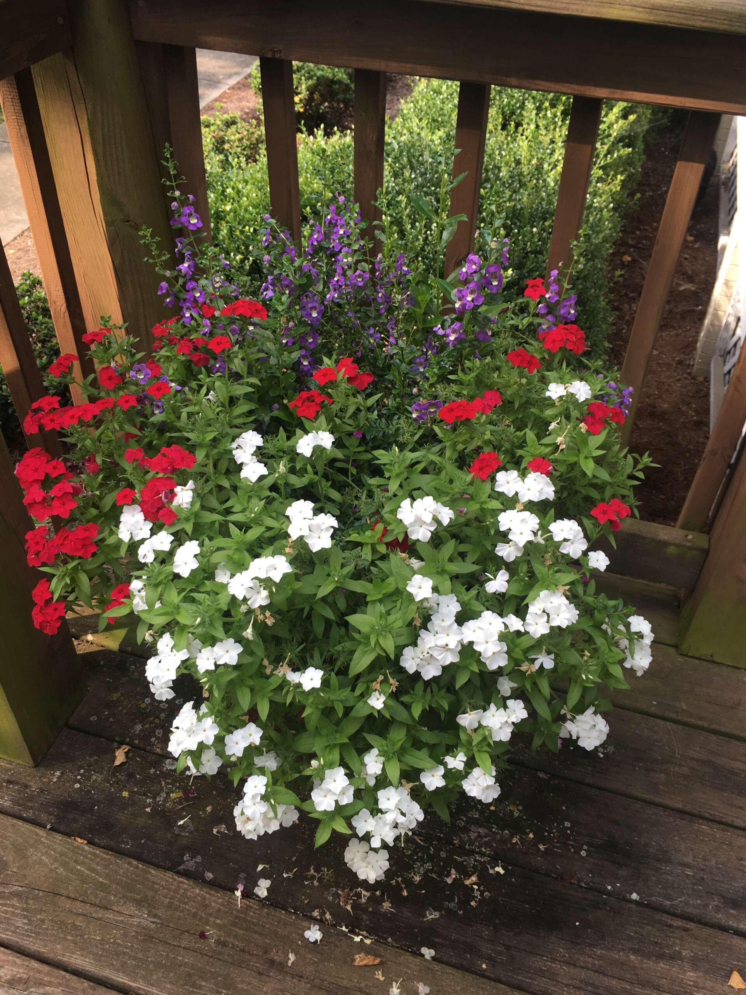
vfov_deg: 61.7
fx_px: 833
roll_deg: -1.2
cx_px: 373
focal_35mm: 29
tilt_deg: -43.8
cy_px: 498
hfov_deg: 48.2
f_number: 2.2
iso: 25
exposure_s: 1/215
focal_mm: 4.15
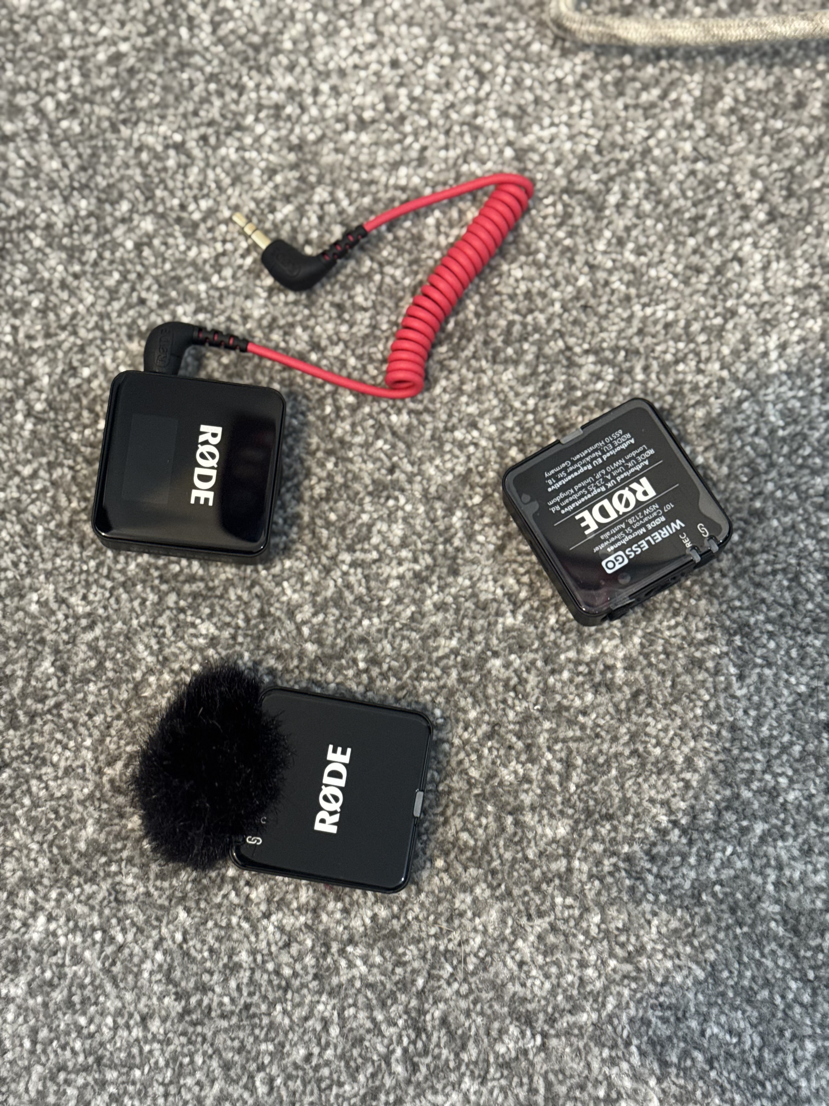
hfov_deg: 30.3
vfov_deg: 39.7
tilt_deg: -79.2
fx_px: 1533
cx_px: 414
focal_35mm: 48
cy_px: 553
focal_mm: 6.76
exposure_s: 1/33
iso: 320
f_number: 1.78
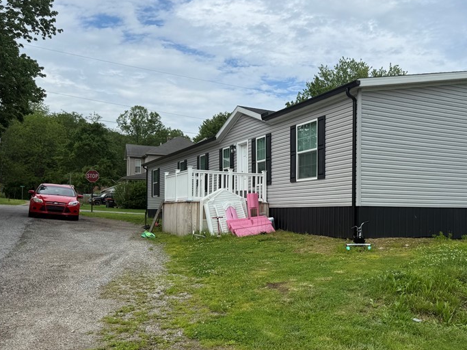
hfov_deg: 49.6
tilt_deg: +0.5
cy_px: 209
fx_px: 486
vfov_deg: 39.5
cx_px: 341
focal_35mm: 36
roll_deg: -1.9
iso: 80
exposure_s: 1/5319
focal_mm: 6.76
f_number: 1.78
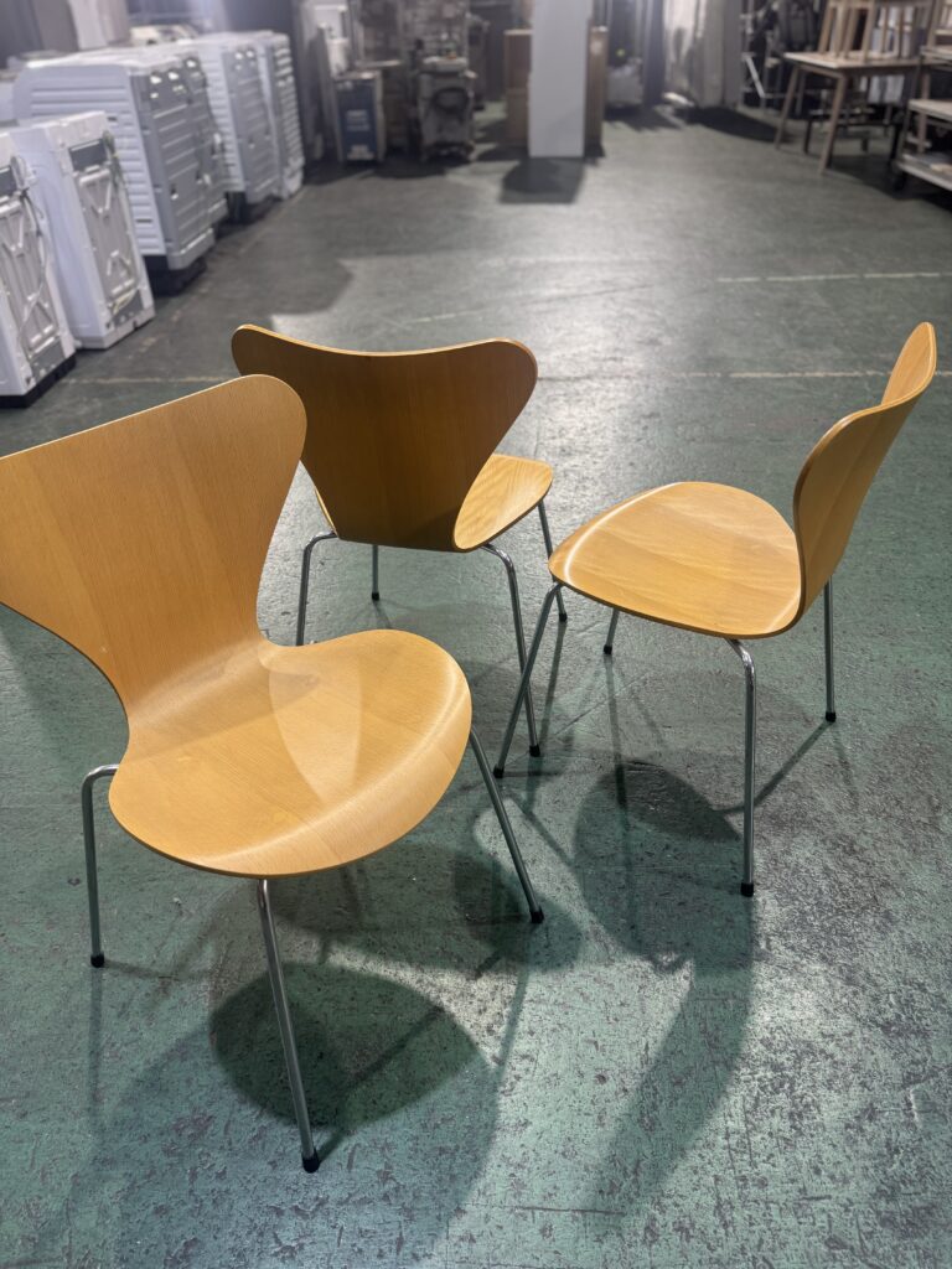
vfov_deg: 71.6
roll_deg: +0.8
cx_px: 476
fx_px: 880
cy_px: 634
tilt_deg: -34.5
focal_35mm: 24
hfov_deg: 56.8
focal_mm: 6.76
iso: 160
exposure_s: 1/60
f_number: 1.78
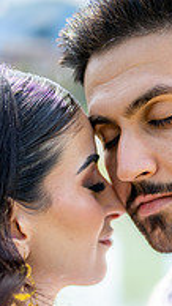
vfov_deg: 23.6
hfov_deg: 13.9
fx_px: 690
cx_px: 186
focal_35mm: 85
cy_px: 328
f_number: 1.2
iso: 125
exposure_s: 1/3200
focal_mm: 35
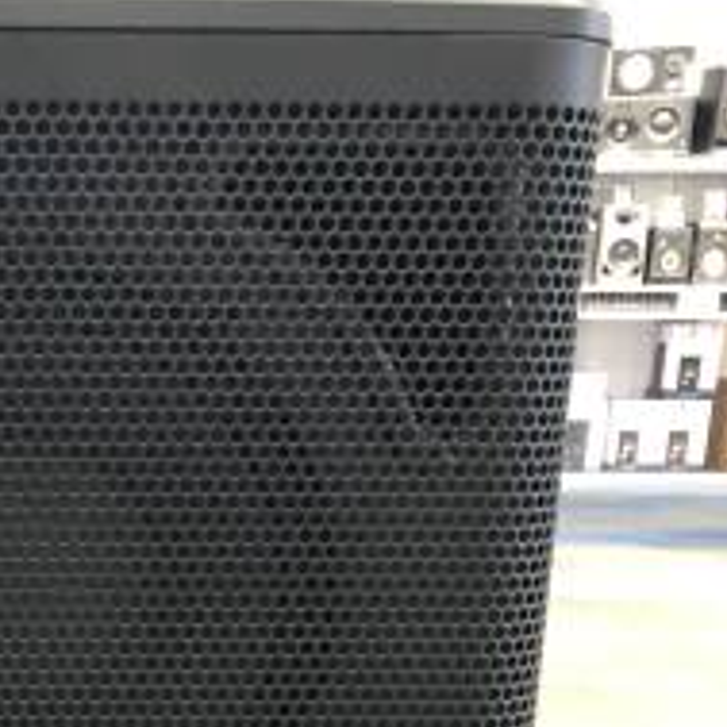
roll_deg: +0.9
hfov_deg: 24.2
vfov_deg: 23.1
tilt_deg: -16.9
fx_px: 1616
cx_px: 4
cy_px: 892
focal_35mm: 68
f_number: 1.8
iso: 100
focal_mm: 4
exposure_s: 1/9
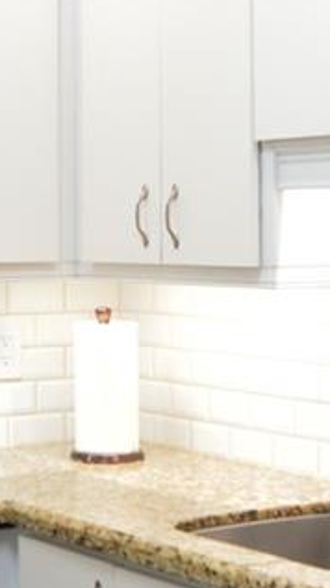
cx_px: 169
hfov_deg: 12.7
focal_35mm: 95
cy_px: 249
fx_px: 1480
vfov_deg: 22.4
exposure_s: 1/60
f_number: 4
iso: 400
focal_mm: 12
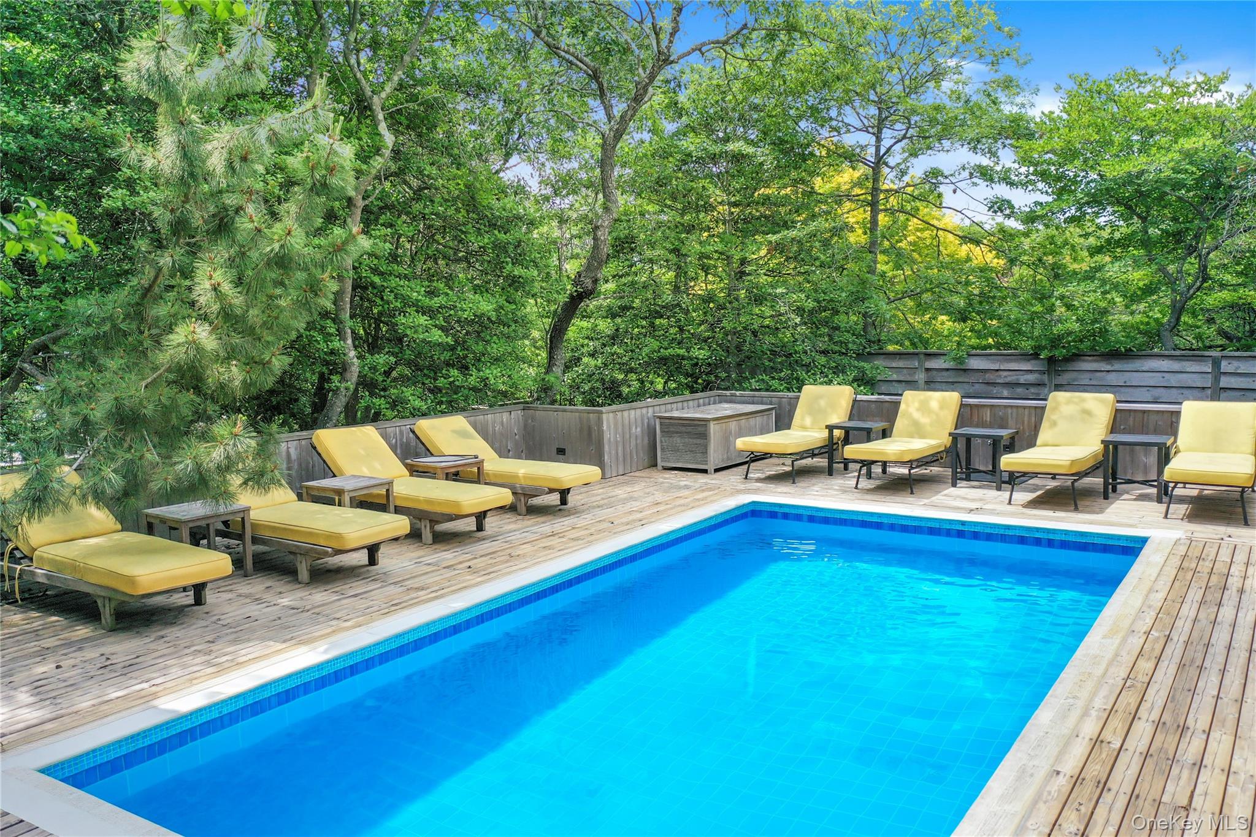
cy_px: 418
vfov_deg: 46.4
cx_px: 628
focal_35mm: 28
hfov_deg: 65.5
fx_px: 977
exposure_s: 1/30
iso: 200
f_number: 2.8
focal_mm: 10.26
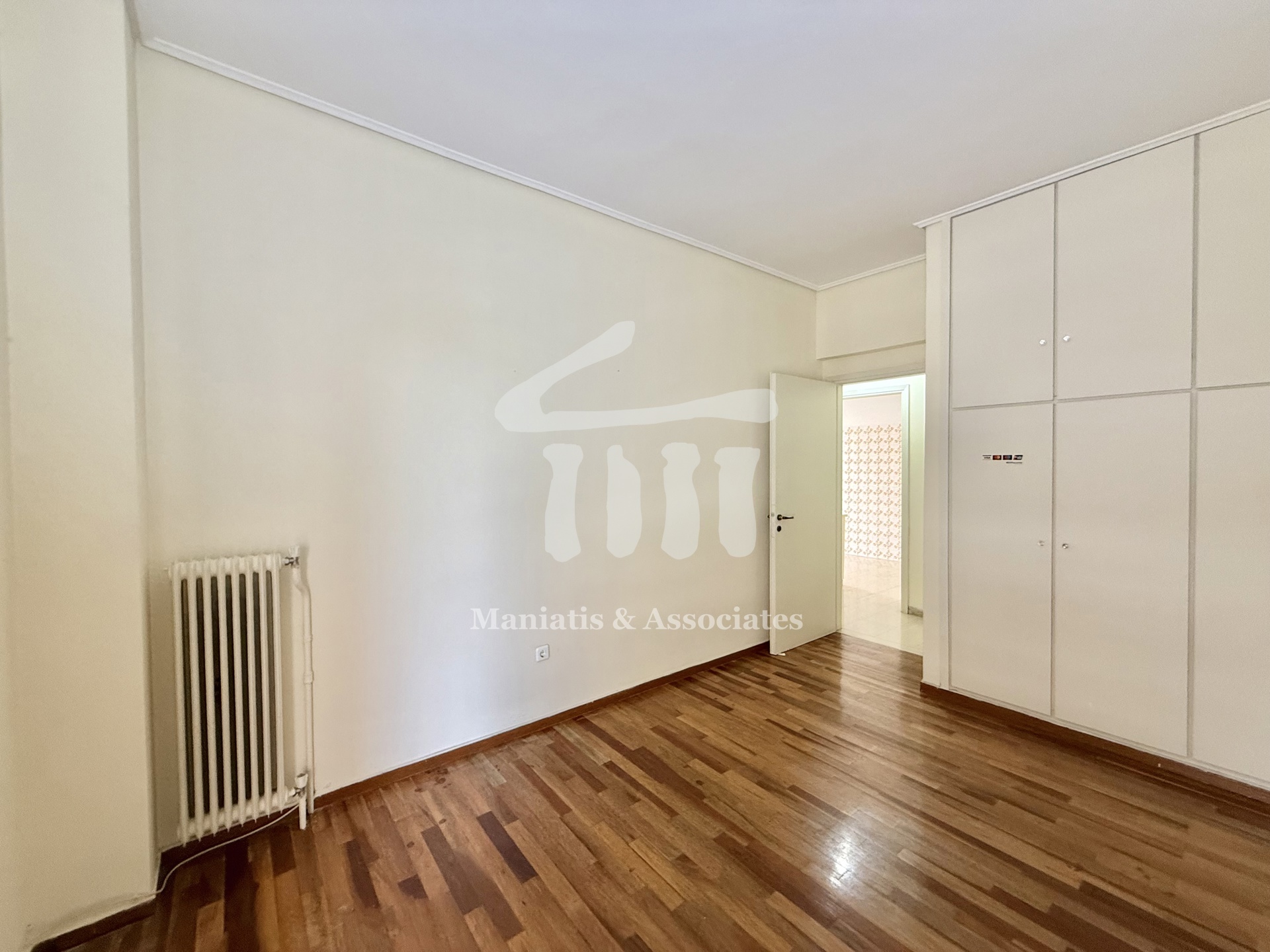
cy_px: 476
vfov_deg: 85.7
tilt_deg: -1.9
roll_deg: +0.3
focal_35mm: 14
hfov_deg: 102.1
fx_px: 514
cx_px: 635
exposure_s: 1/50
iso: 200
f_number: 2.2
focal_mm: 2.22
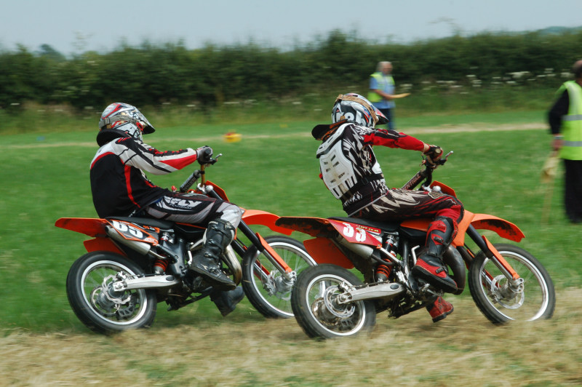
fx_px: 3998
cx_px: 291
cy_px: 194
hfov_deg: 8.3
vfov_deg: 5.5
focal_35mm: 248
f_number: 11
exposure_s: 1/350
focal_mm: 165
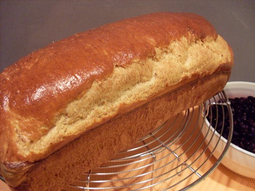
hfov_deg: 49.0
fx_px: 280
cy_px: 96
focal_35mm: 38
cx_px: 128
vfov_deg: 37.7
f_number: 2.8
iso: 200
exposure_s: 1/20
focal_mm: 6.3
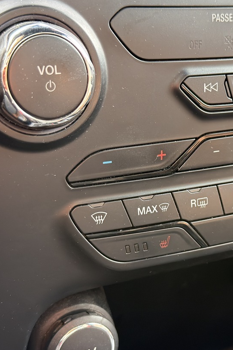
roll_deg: -0.6
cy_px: 193
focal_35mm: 68
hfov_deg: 19.8
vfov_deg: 29.6
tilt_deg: -17.2
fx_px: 660
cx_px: 182
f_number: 1.78
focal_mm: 6.76
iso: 160
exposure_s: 1/60
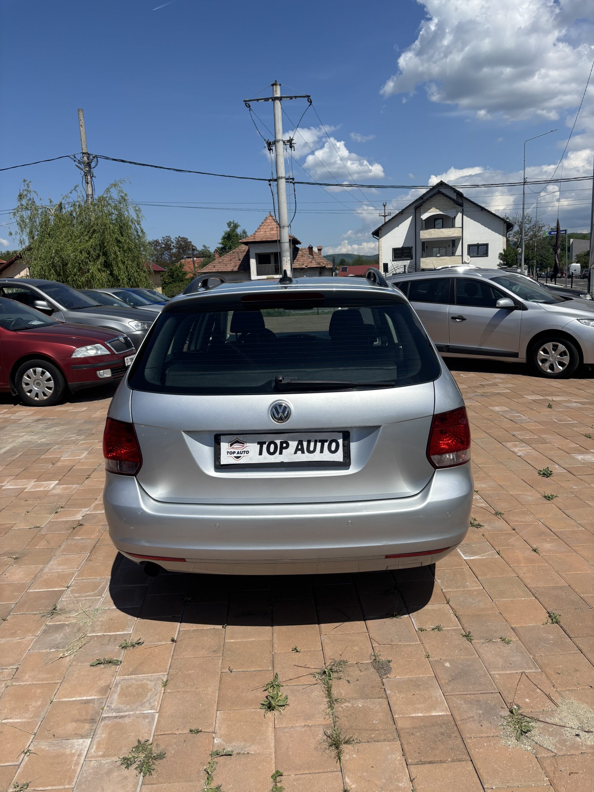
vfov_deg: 67.3
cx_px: 297
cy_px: 396
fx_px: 595
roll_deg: +3.2
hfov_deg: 53.1
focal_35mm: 26
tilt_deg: -9.7
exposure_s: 1/5952
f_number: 1.6
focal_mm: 5.96
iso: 50
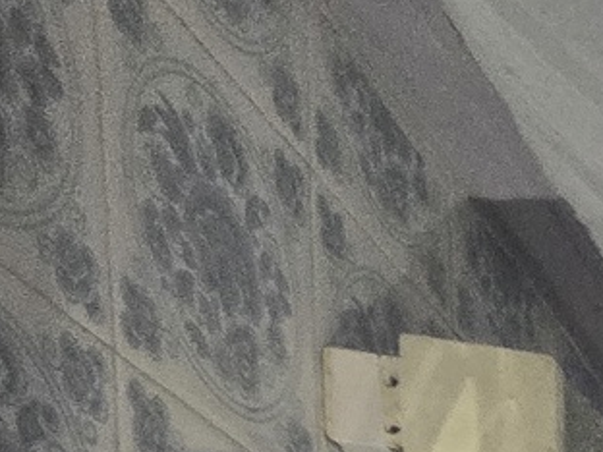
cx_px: 1602
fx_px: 1394
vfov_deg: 11.9
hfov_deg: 13.3
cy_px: 1273
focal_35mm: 80
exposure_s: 1/50
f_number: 2.2
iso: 250
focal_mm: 2.2
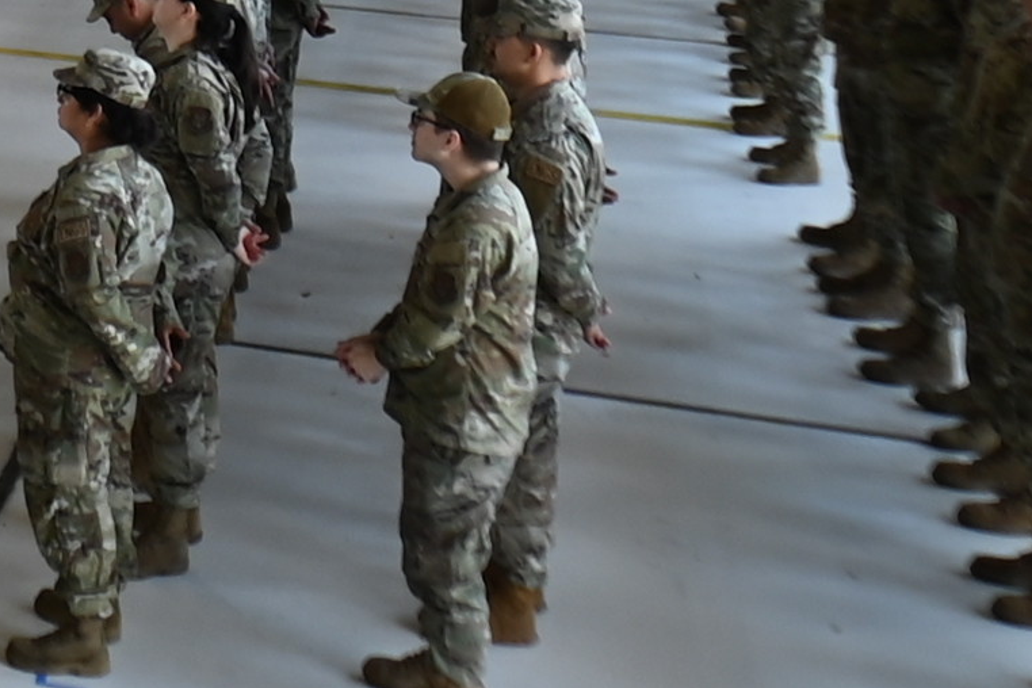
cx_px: -567
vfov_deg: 13.8
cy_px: -336
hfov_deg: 18.9
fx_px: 2666
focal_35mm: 93
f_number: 5
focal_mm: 12
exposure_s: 1/100
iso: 200
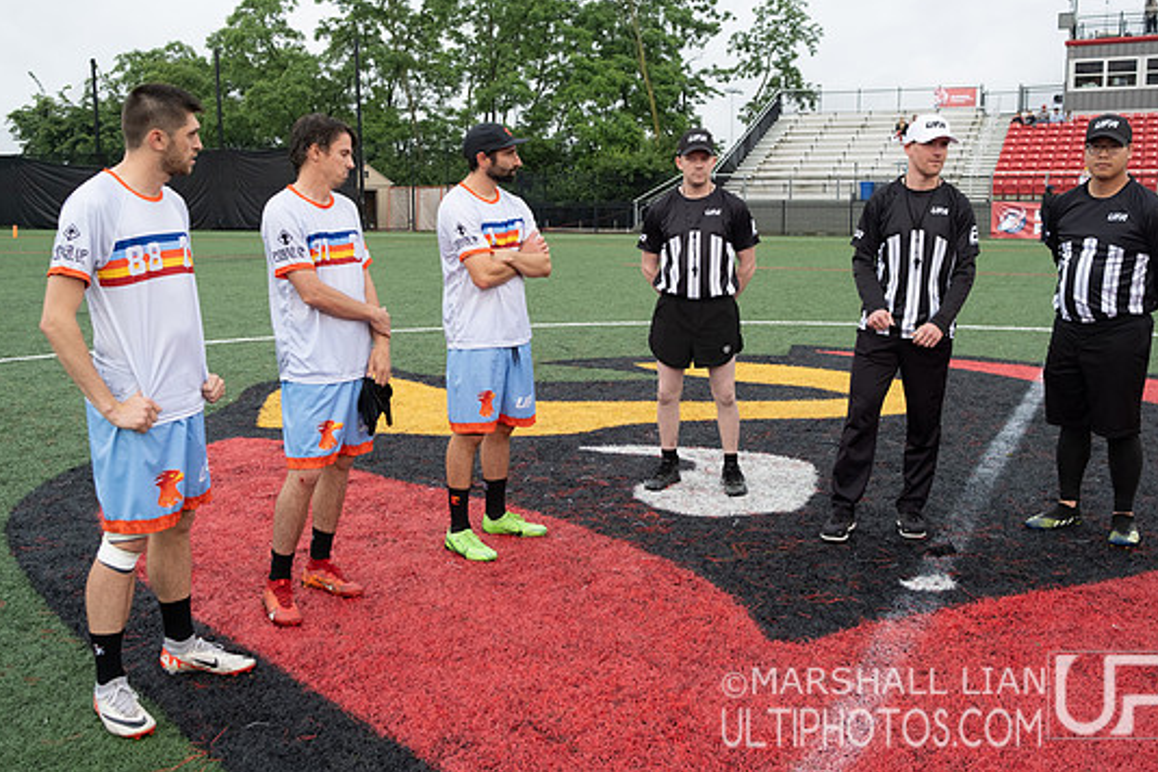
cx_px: 583
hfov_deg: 50.7
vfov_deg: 35.0
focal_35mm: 38
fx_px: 1222
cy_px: 359
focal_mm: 23
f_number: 4
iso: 400
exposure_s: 1/640
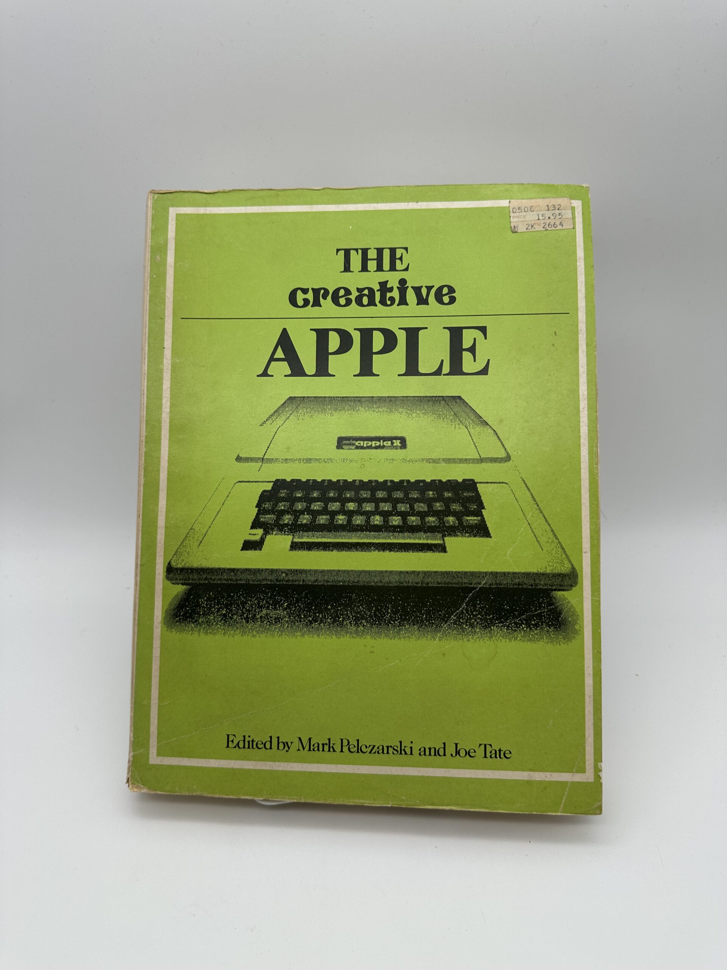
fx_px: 672
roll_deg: +1.4
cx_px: 364
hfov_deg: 56.8
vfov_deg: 71.6
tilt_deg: -32.7
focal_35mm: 24
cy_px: 485
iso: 80
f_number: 1.78
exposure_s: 1/797
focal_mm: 6.86
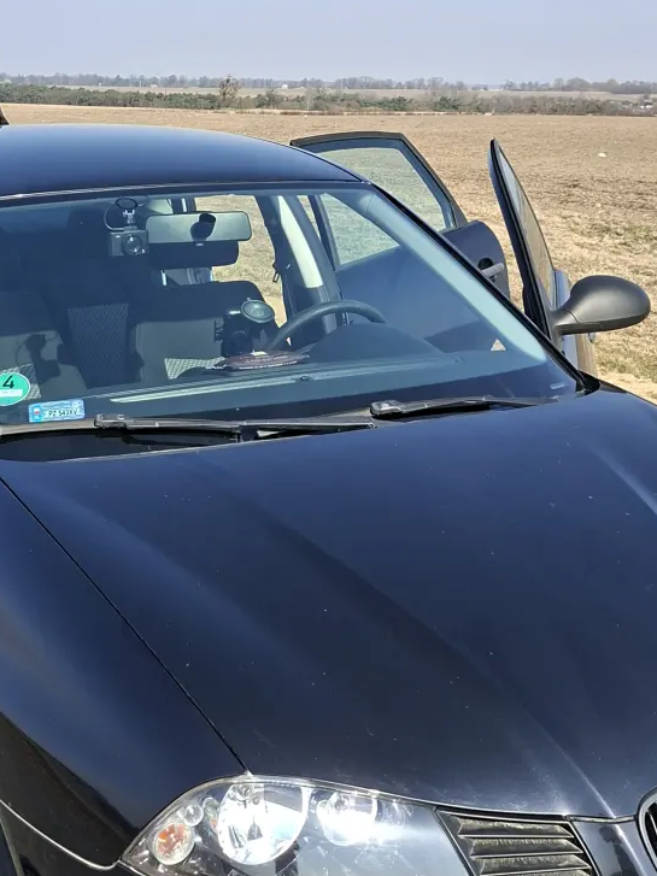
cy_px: 320
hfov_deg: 26.7
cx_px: 177
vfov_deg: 35.3
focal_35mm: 54
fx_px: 1367
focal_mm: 5.54
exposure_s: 1/1139
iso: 50
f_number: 1.8
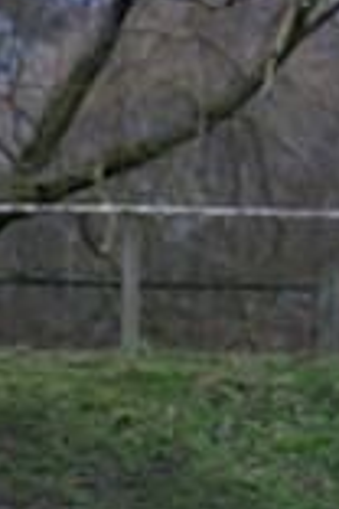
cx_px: 349
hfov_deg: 3.2
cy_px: 636
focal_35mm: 436
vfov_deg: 4.7
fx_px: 6158
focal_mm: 151
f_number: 4
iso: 6400
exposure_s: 1/500
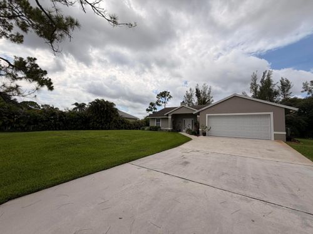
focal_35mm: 14
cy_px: 117
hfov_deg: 102.1
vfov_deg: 85.7
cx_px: 156
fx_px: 127
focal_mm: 2.22
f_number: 2.2
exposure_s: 1/1534
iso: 20
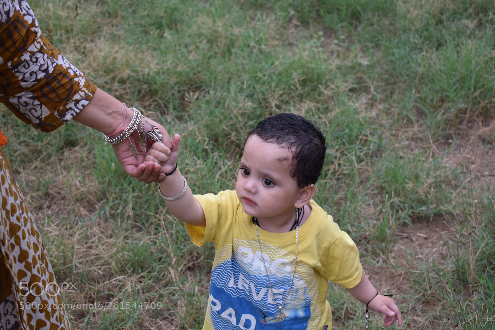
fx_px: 928
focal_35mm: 68
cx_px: 248
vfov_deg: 20.2
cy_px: 165
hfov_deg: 29.9
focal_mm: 45
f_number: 6.3
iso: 1000
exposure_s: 1/160
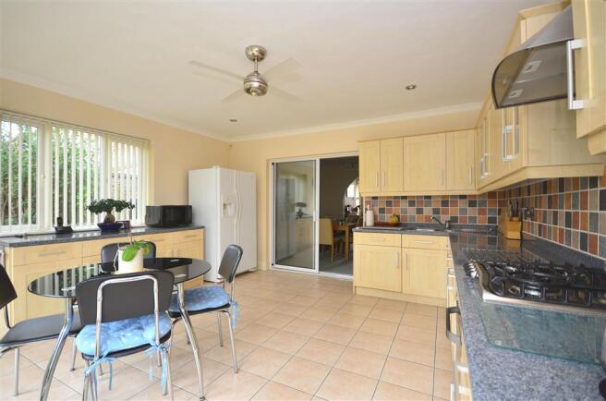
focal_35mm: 15
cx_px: 303
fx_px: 252
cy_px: 200
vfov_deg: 77.0
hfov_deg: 100.5
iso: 200
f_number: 5
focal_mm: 10
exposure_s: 1/20
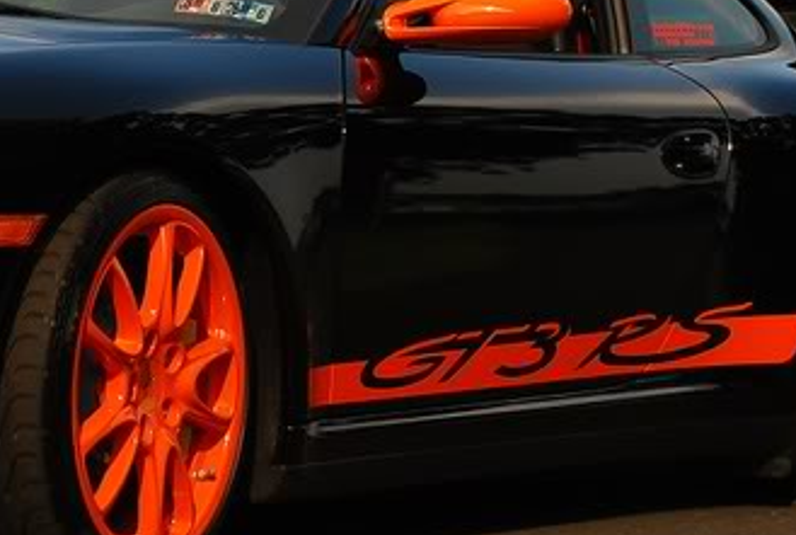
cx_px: -139
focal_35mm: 145
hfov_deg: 13.8
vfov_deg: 9.5
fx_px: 3203
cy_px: 134
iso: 200
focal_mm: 31
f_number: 8
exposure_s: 1/400
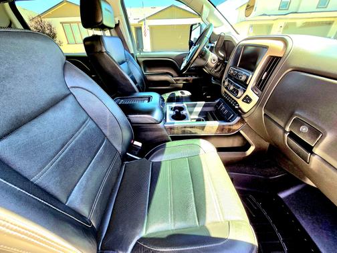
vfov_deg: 89.9
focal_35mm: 13
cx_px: 168
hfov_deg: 106.2
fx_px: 127
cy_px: 126
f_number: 2.2
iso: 80
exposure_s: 1/60.2
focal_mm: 2.2
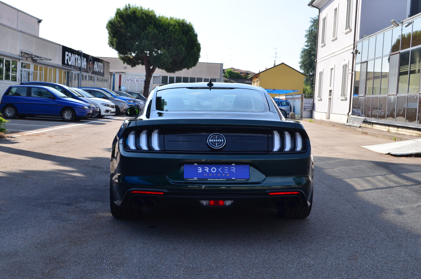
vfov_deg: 28.0
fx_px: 560
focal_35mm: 48
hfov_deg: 41.2
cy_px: 140
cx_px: 210
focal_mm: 32
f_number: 10
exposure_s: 1/250
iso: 400
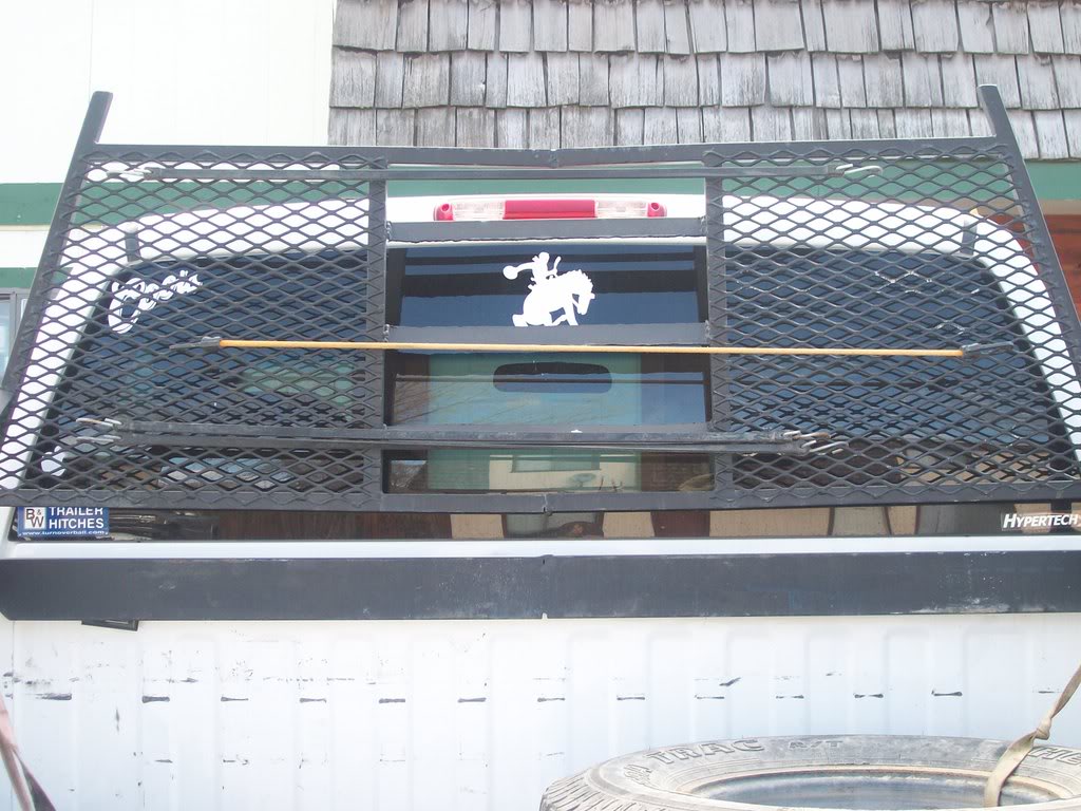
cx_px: 540
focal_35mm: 56
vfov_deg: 26.1
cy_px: 406
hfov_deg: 34.3
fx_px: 1749
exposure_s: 1/113
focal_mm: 9.4
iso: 80
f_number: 3.4
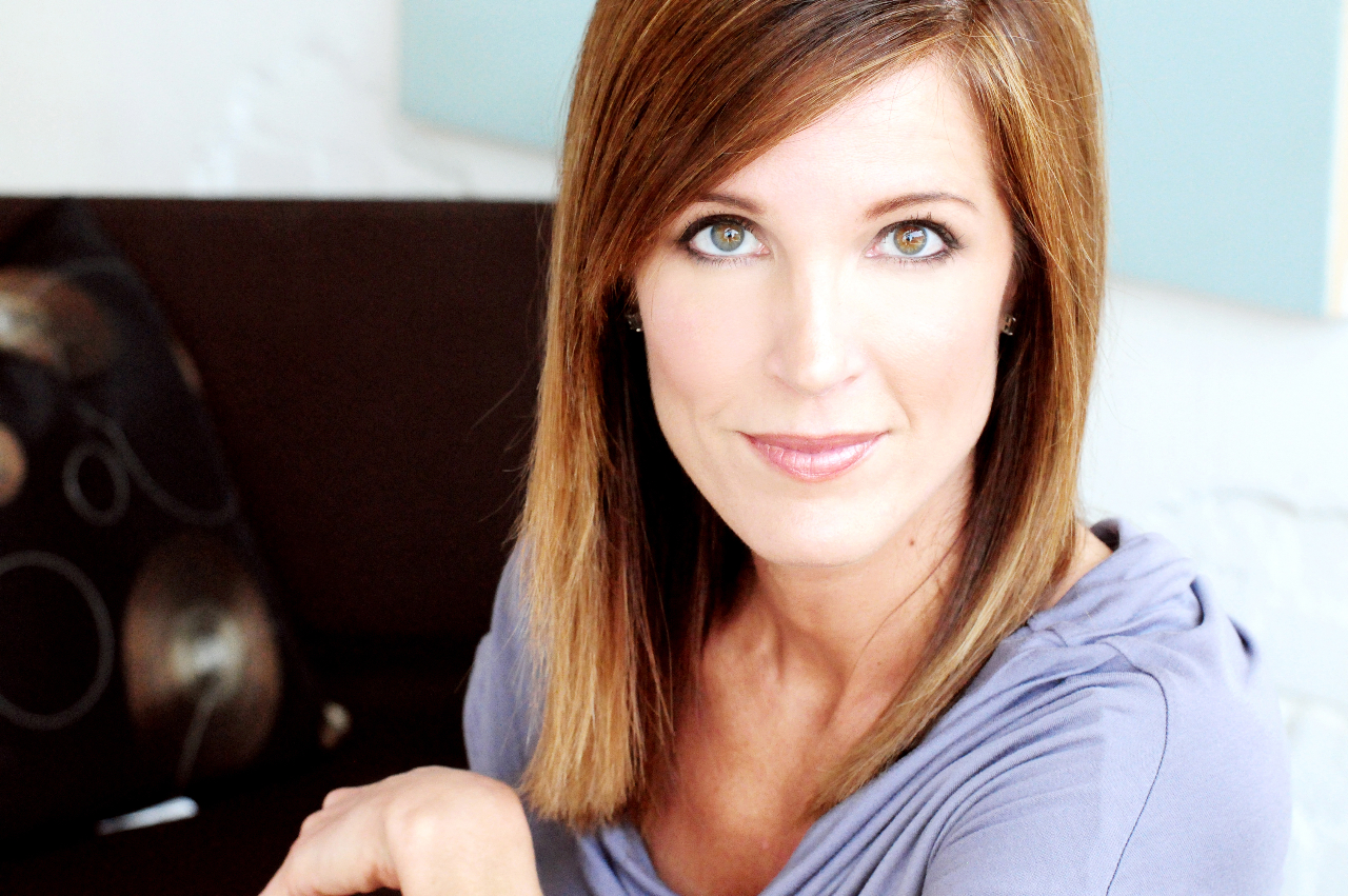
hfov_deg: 19.5
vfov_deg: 13.0
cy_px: 448
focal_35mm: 105
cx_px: 674
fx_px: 3928
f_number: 7.1
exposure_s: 1/200
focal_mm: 70
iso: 2000
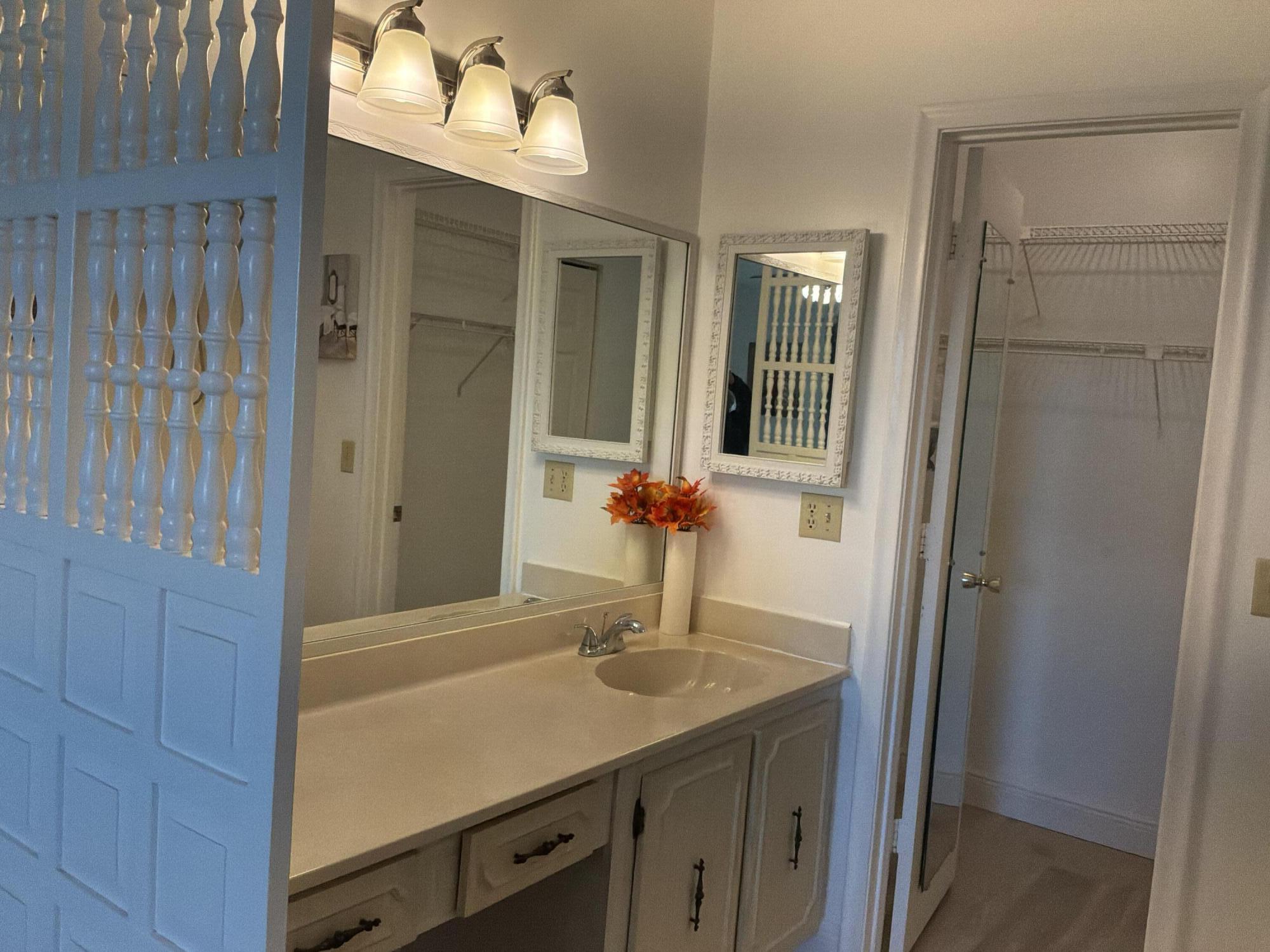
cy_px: 476
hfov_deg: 63.4
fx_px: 1027
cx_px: 635
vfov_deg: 49.7
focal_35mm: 28
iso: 320
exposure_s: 1/514
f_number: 1.8
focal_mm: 3
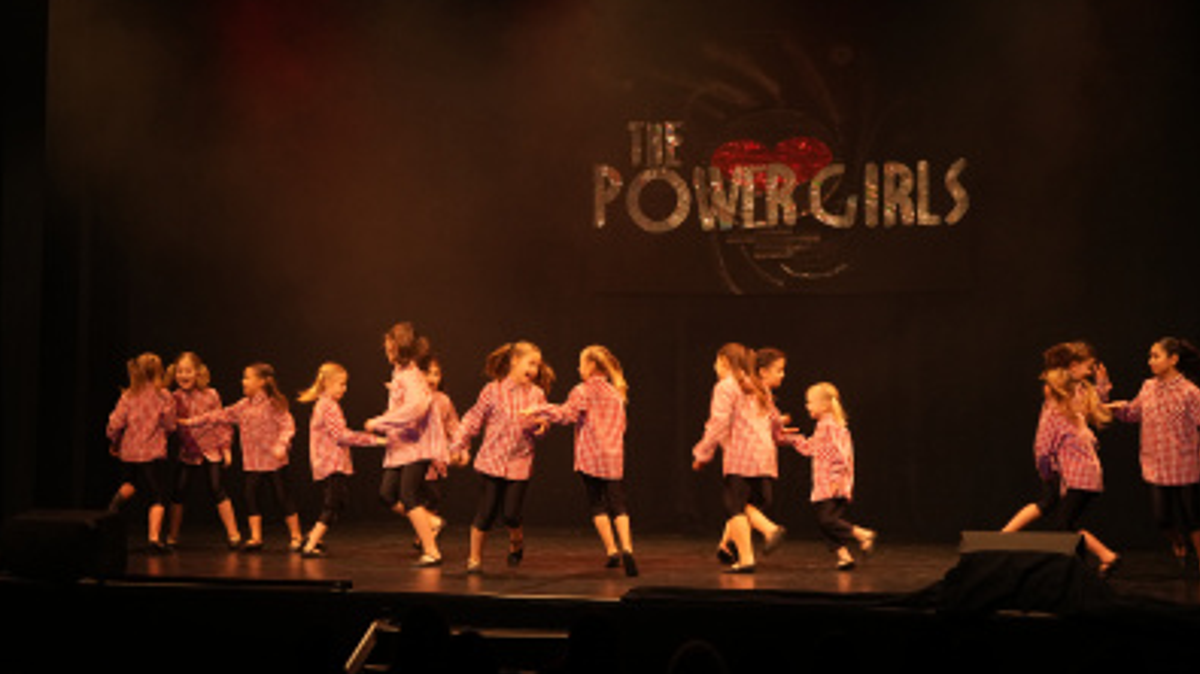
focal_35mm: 87
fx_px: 2768
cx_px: 595
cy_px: 384
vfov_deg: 13.9
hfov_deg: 24.5
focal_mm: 82
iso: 2500
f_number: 5.6
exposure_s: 1/80
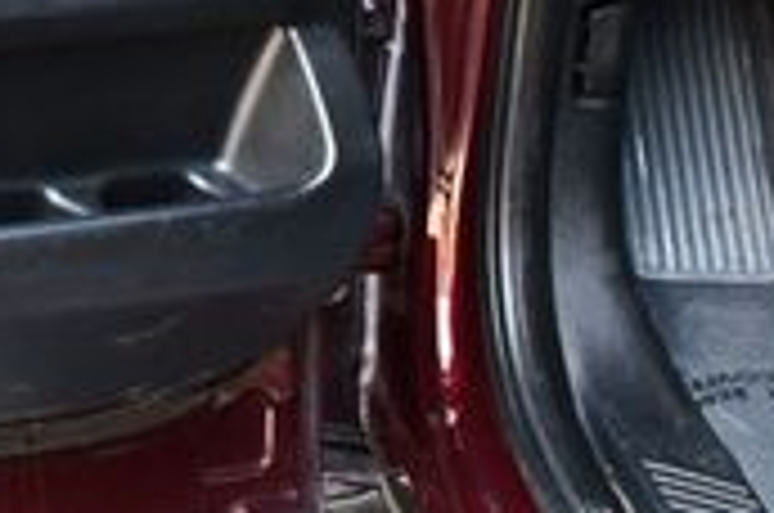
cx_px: -531
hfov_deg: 14.9
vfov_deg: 10.8
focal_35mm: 123
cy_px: -207
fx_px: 2640
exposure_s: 1/125
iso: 1000
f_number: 3.8
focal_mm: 22
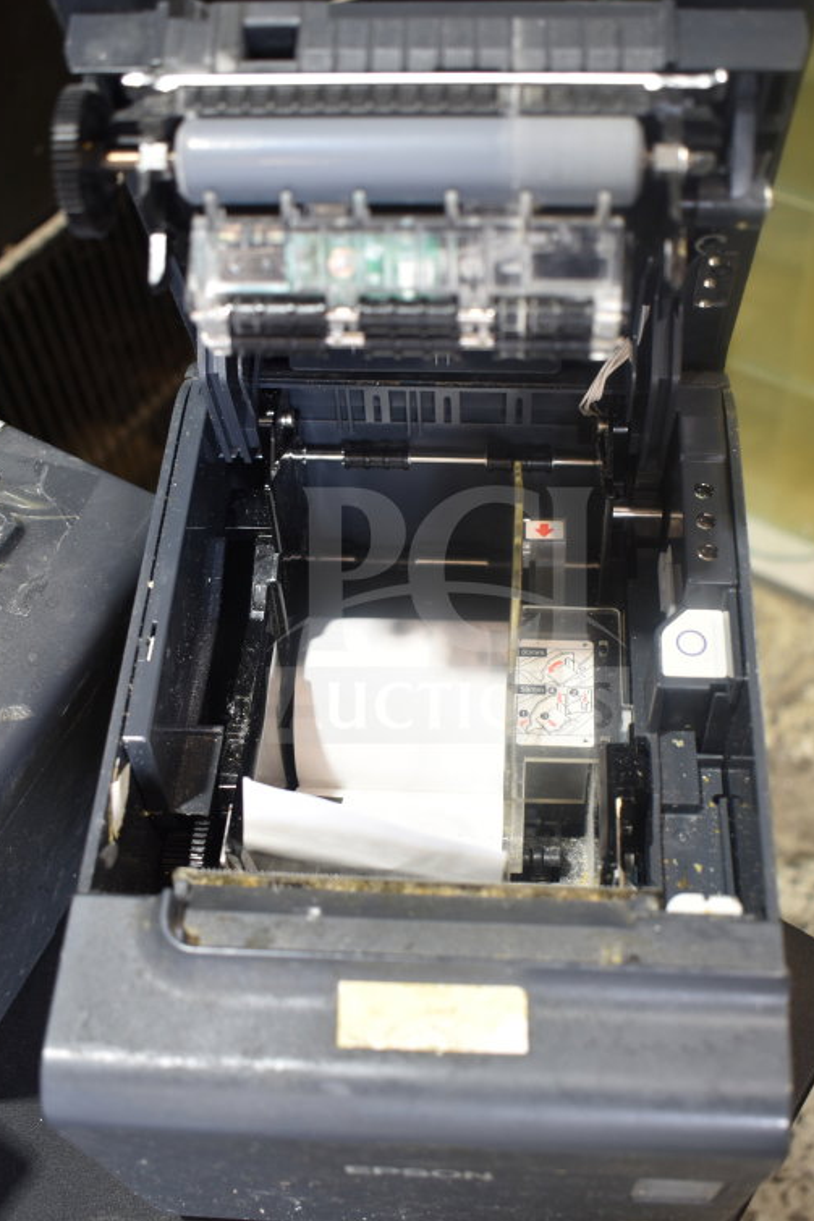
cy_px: 615
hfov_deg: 33.4
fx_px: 1357
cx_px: 447
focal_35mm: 40
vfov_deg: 48.5
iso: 360
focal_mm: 22
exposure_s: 1/40
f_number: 3.8
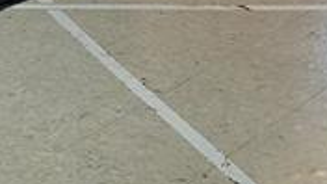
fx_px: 1266
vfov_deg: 8.1
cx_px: -93
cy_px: -117
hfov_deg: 14.2
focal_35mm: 146
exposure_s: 1/120
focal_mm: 6.3
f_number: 1.7
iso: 800
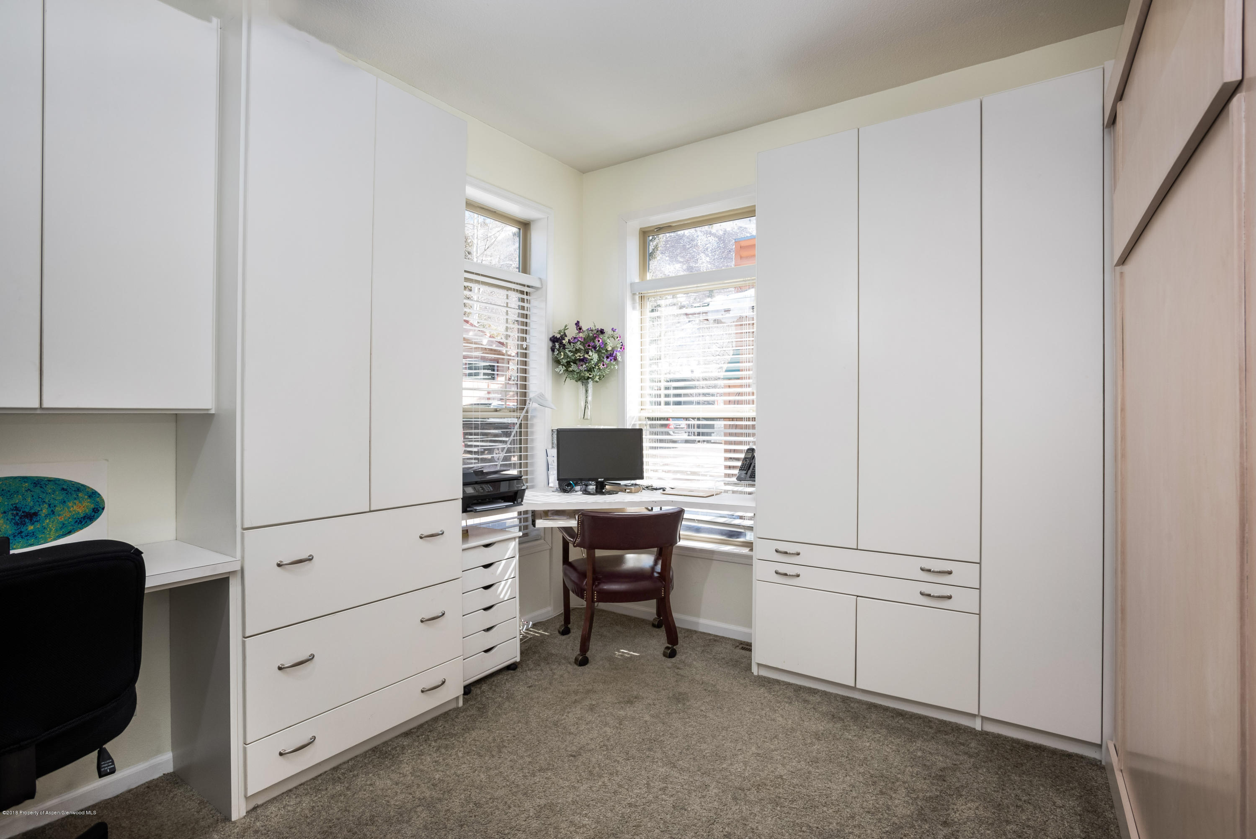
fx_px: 593
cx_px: 628
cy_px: 420
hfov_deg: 93.3
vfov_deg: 70.5
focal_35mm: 17
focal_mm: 17
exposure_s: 1/100
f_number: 8
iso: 500
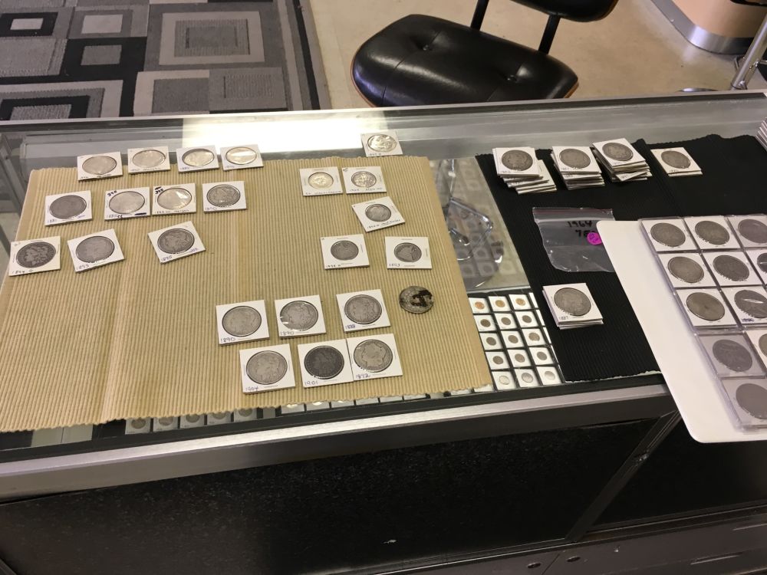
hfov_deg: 61.7
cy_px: 288
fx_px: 643
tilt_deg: -48.1
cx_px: 384
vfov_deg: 48.2
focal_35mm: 29
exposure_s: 1/30
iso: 50
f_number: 2.2
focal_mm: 4.15
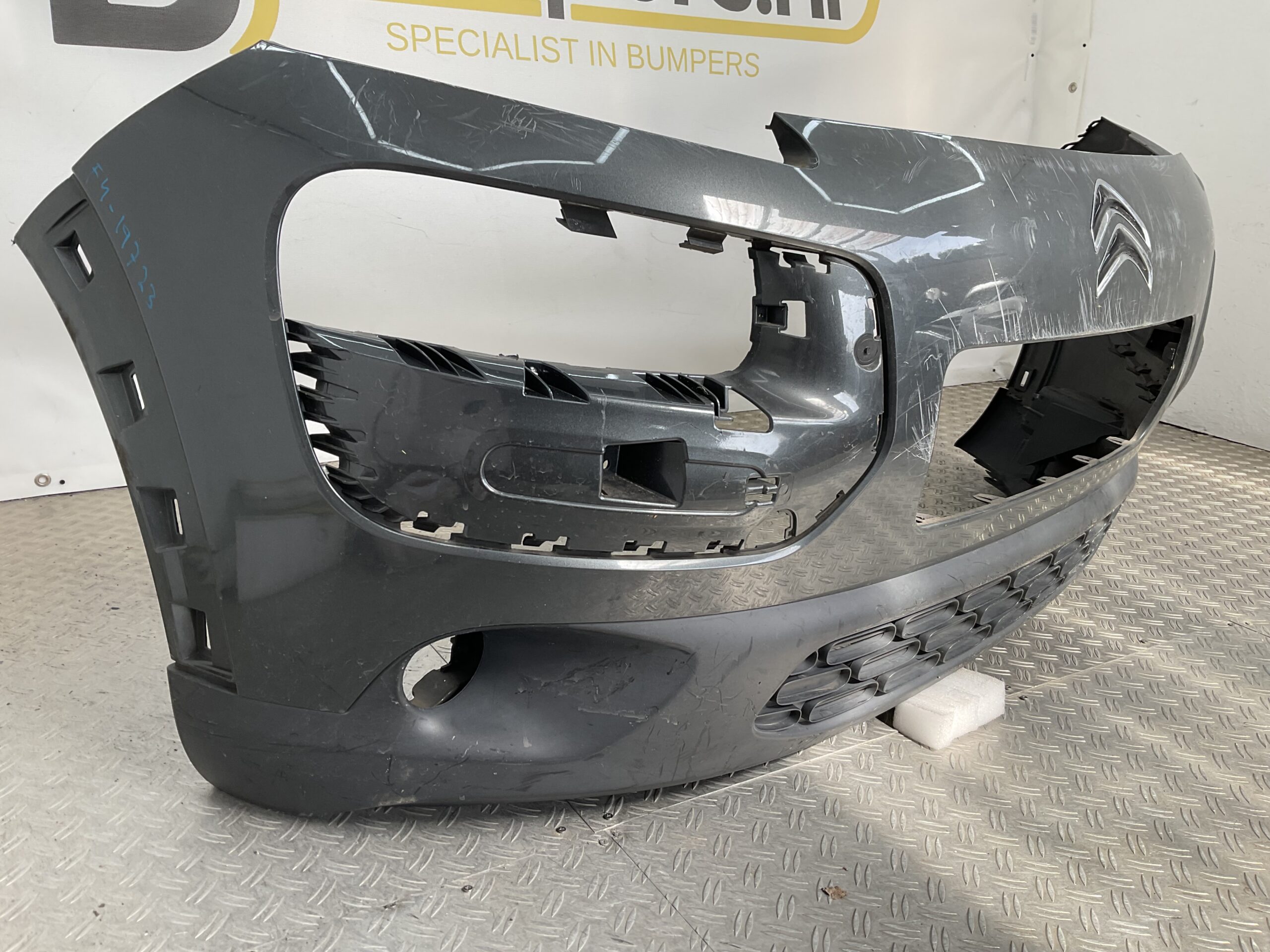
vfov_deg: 48.2
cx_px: 635
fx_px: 1064
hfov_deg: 61.7
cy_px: 476
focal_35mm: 29
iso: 16
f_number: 1.8
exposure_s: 1/182
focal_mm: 3
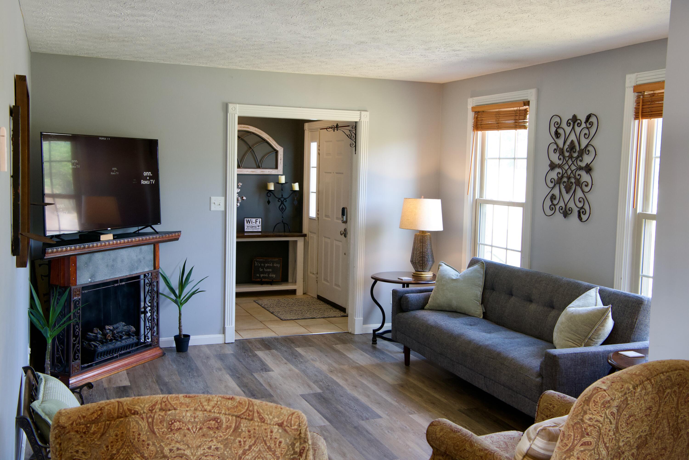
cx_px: 344
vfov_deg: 35.1
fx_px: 727
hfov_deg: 50.7
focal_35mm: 38
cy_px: 230
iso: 1600
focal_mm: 38
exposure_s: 1/40
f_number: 8
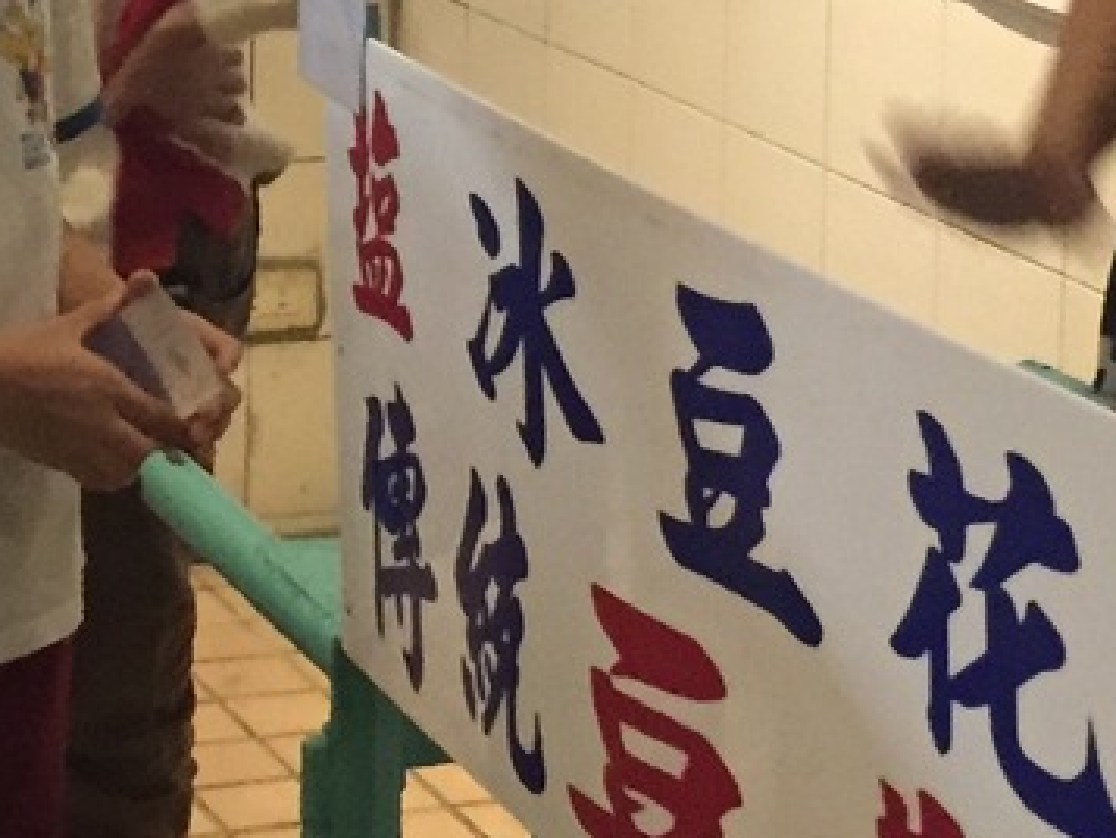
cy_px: -228
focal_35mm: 130
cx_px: 122
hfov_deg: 15.0
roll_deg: -0.8
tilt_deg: -7.9
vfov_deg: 11.2
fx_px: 4193
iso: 320
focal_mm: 4.15
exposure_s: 1/15
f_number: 2.2
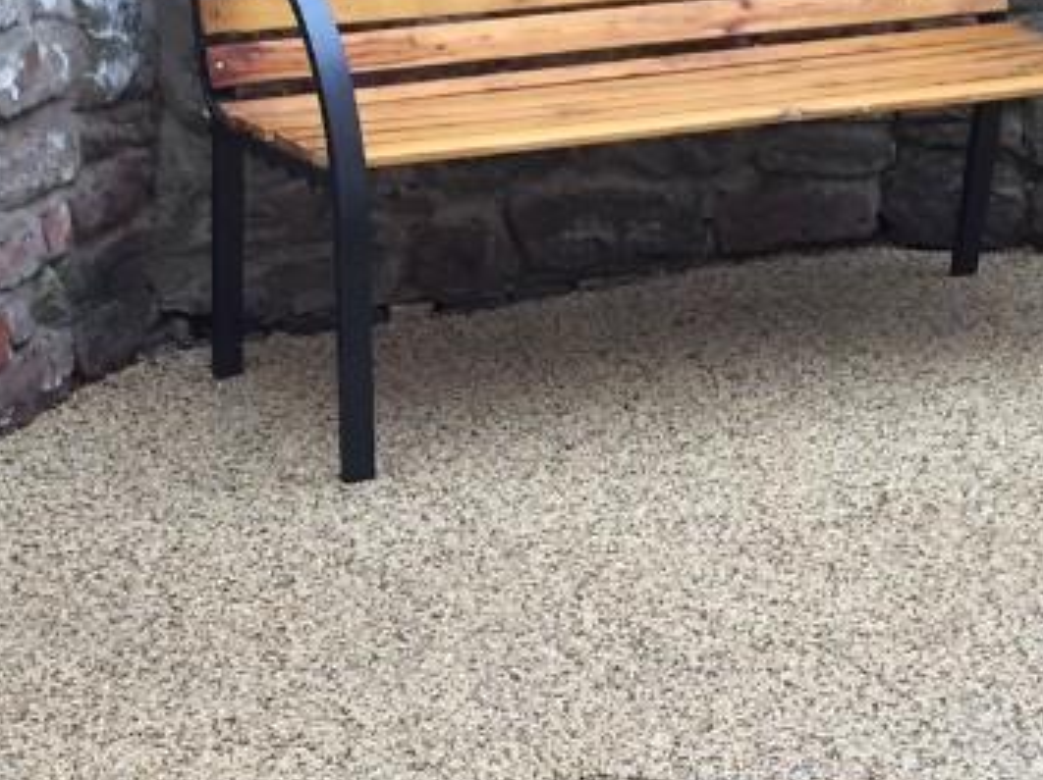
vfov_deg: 17.5
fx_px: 2529
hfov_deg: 23.3
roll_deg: +4.0
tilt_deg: -20.3
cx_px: 448
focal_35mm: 84
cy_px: 571
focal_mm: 4.15
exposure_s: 1/33
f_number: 2.2
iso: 160
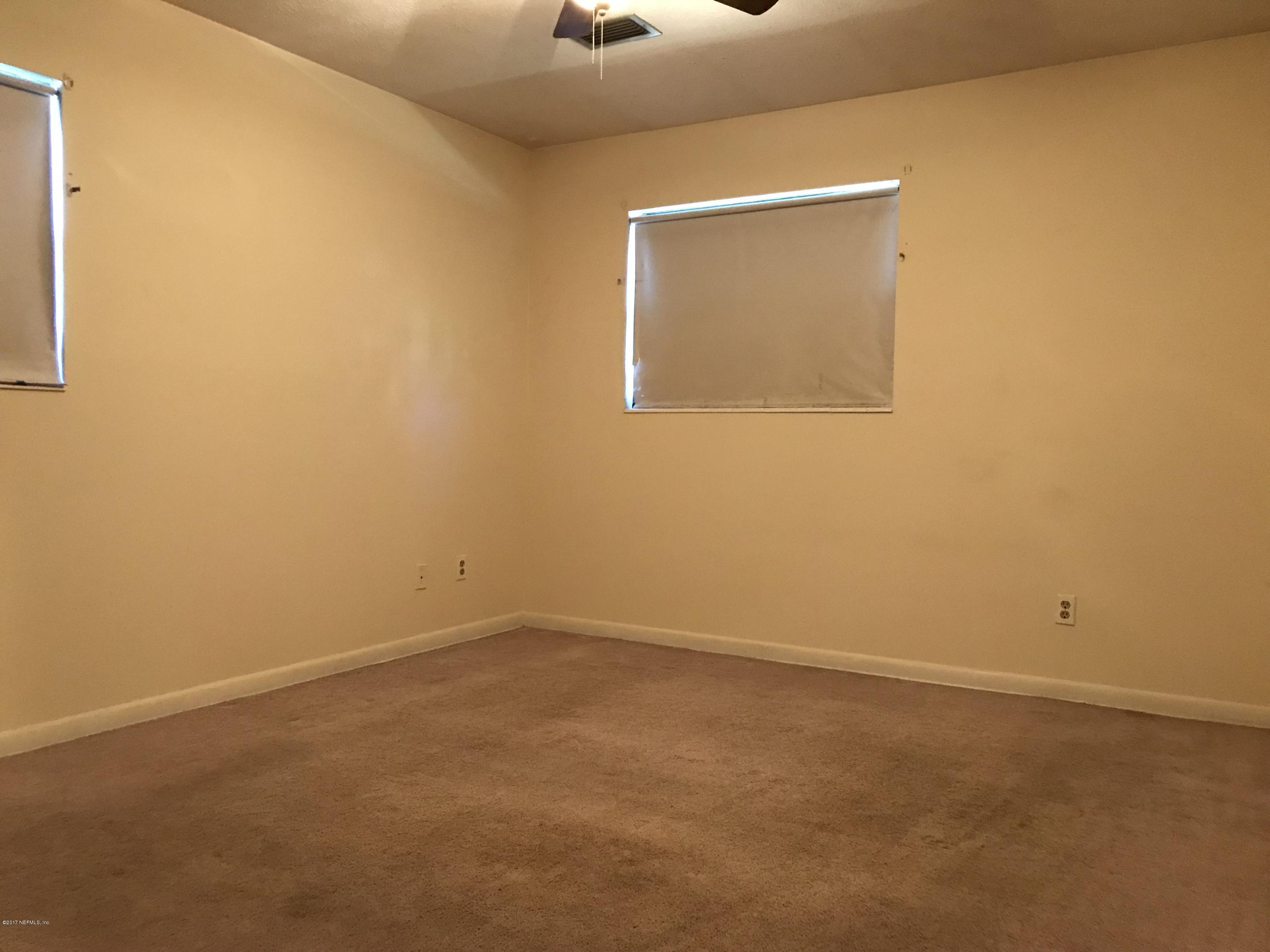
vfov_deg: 49.7
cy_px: 476
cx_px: 635
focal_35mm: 28
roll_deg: -0.8
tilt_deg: -2.6
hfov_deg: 63.4
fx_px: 1027
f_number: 1.8
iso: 100
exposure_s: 1/11
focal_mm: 3.99
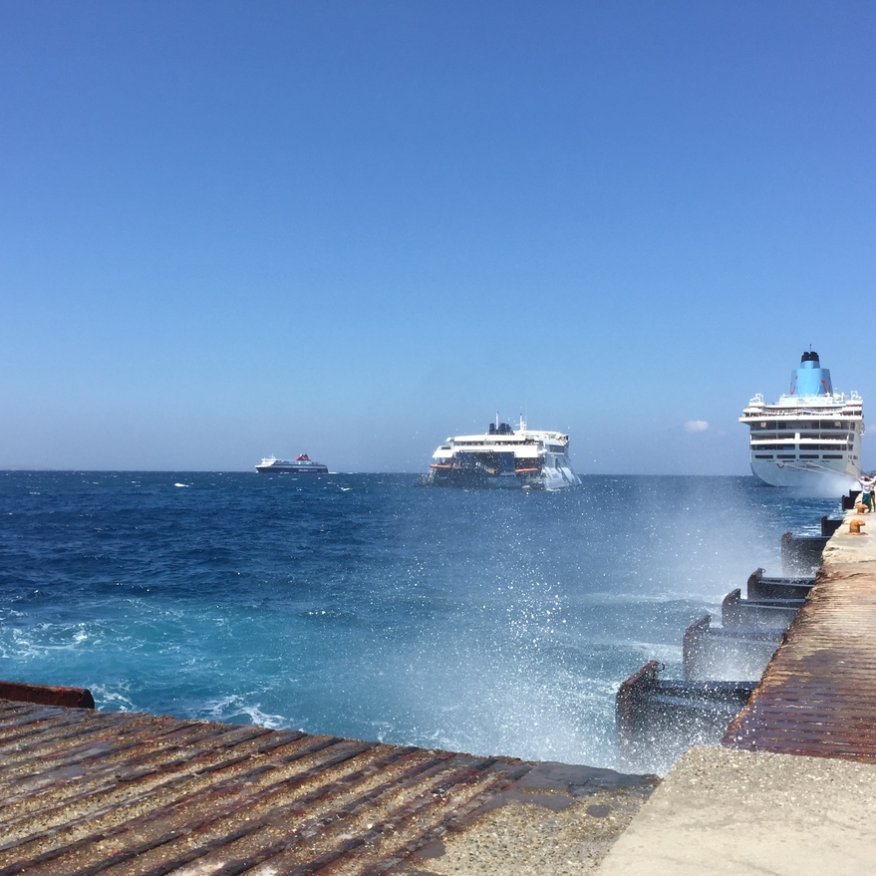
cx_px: 427
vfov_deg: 47.2
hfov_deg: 47.2
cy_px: 442
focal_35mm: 35
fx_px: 1002
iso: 32
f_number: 2.2
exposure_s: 1/2198
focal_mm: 4.15
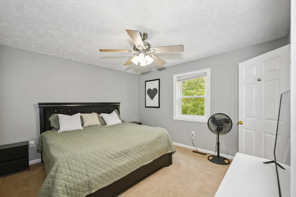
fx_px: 115
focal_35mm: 14
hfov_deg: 104.3
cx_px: 148
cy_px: 98
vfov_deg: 81.2
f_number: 4
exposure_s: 1/60
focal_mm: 14
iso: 400
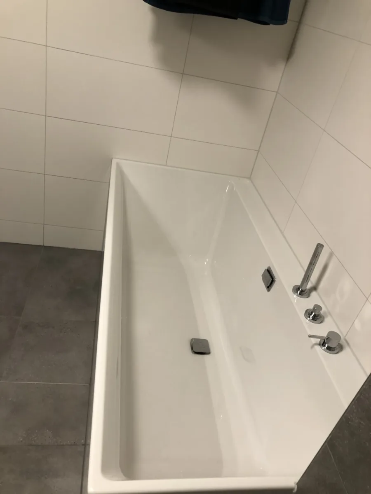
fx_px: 400
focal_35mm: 28
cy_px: 247
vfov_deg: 63.4
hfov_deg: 49.7
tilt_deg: -32.5
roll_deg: -12.7
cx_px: 186
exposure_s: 1/20
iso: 32
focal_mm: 4
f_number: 1.8
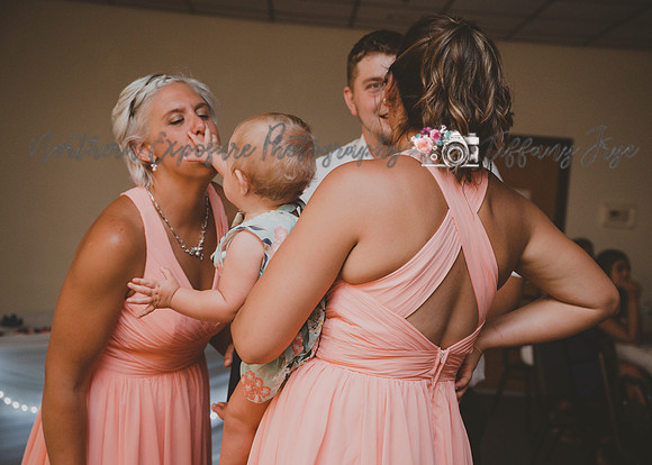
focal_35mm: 56
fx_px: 1029
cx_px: 350
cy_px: 232
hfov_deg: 35.1
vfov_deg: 25.5
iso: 2800
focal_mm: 53
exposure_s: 1/60
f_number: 4
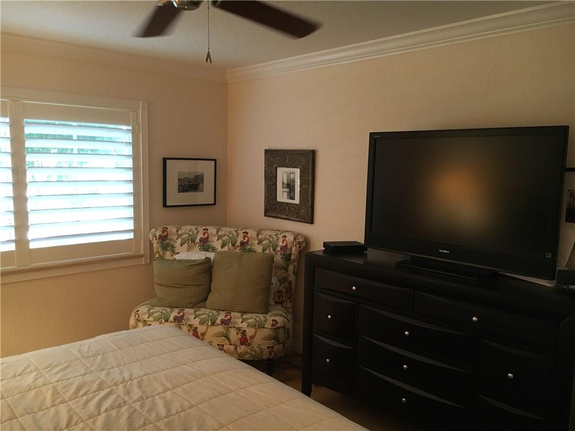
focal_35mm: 29
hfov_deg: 61.7
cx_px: 288
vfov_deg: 48.2
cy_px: 216
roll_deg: -1.7
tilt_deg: -4.9
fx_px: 482
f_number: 2.2
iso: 160
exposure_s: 1/30
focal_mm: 4.15
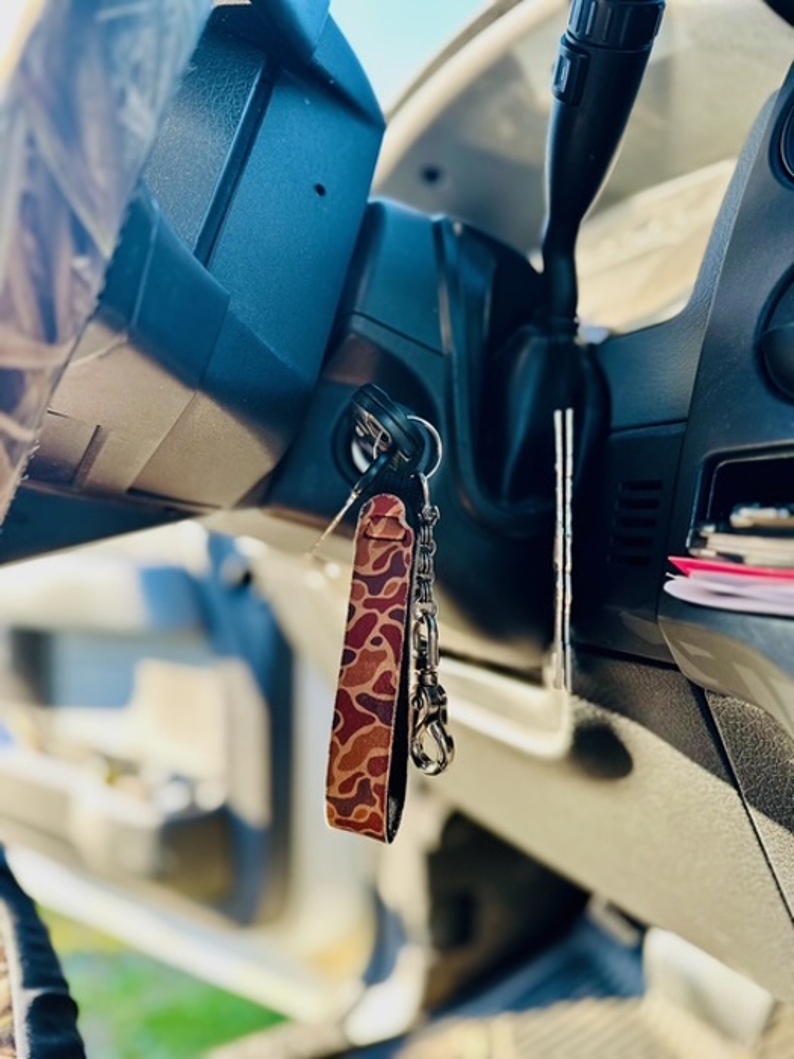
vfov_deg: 71.6
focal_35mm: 24
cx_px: 397
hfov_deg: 56.8
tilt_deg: -1.5
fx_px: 734
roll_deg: +0.2
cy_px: 530
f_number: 1.78
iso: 64
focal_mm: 6.86
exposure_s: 1/121
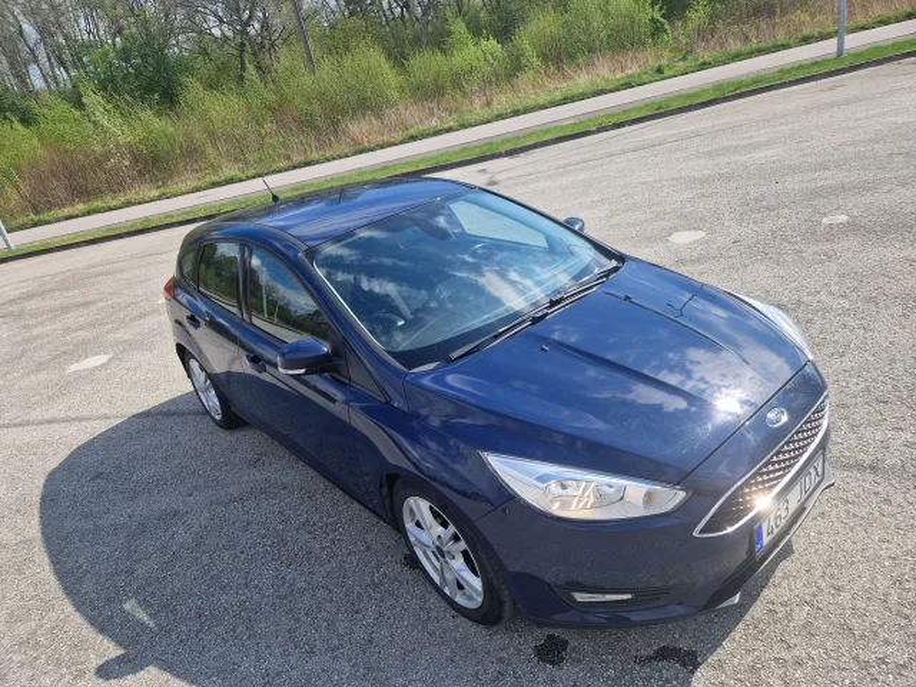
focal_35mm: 23
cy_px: 344
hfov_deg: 73.9
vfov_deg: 58.9
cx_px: 458
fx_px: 609
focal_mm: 5.4
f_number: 1.8
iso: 50
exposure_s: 1/1196
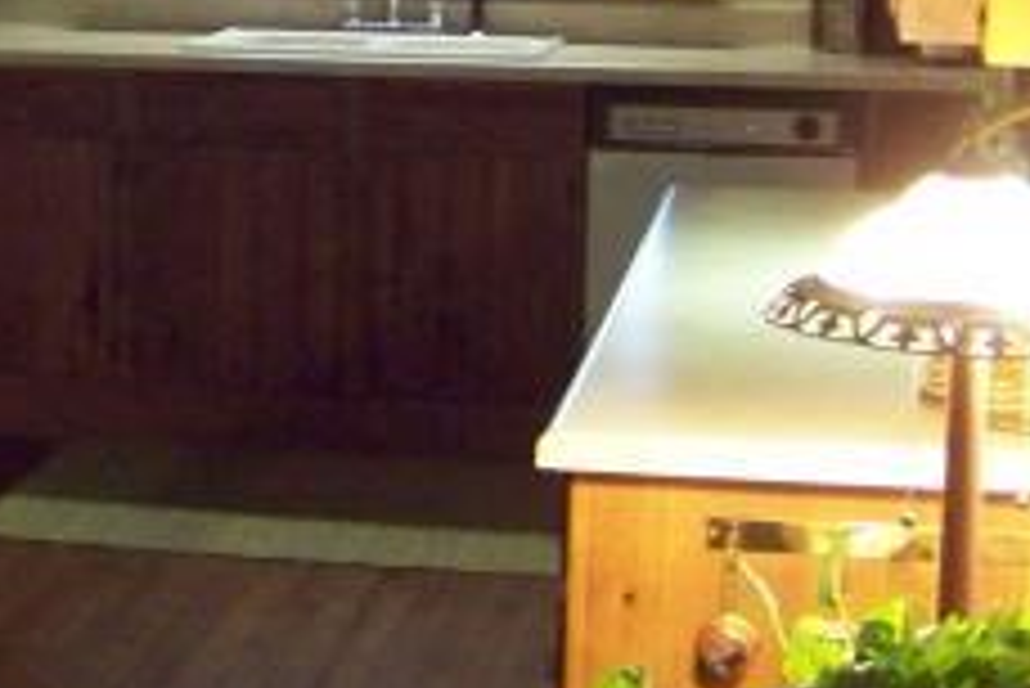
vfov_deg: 14.2
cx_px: 36
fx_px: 2720
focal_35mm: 95
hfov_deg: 20.8
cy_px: -9
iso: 652
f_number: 2.8
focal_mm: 5.85
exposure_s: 1/30
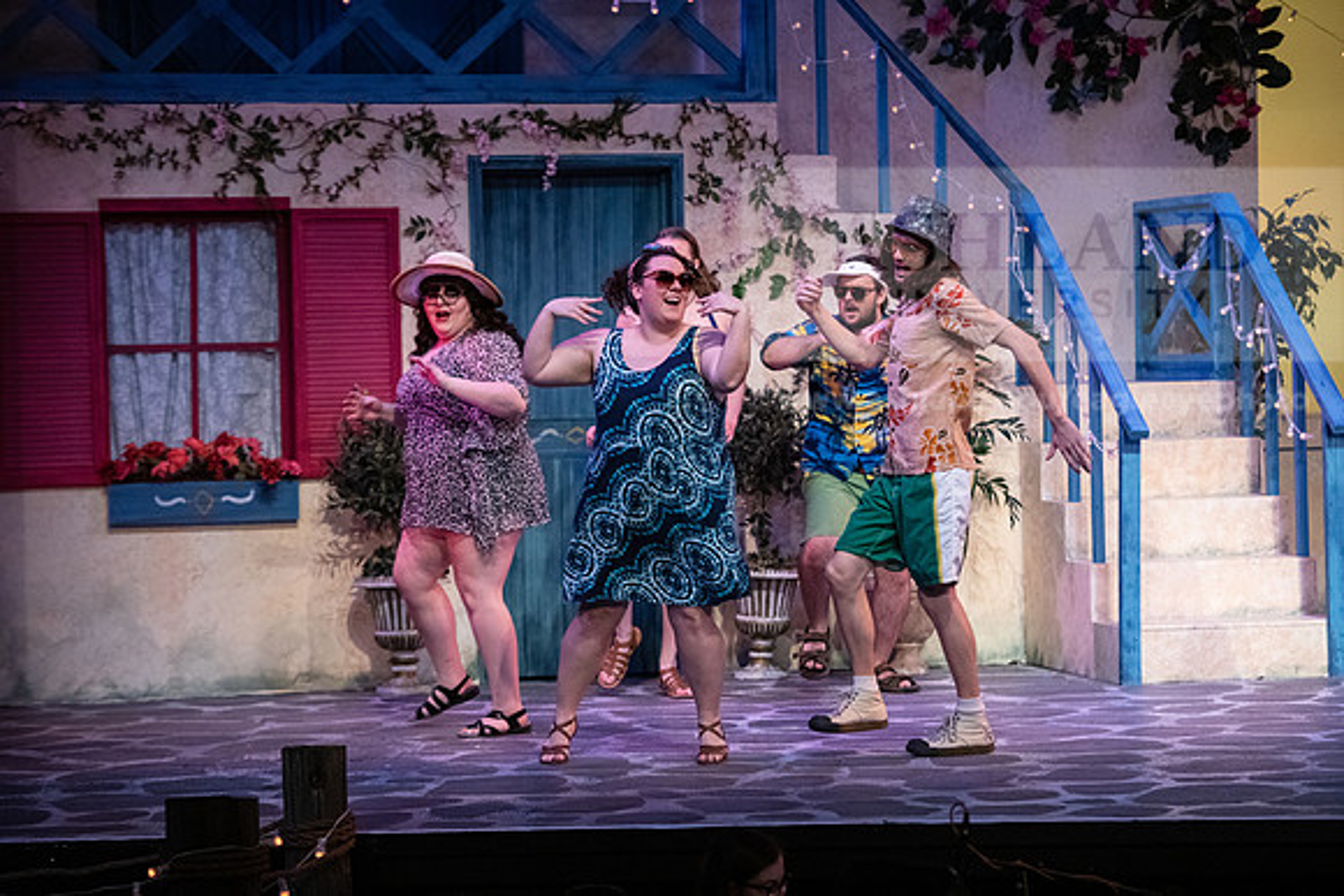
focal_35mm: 122
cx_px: 672
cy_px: 448
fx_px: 4556
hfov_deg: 16.8
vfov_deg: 11.2
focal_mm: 122
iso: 3200
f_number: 3.2
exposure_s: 1/500
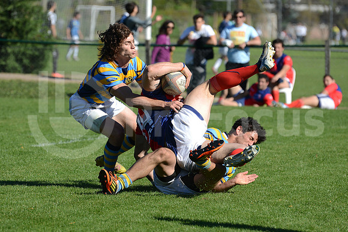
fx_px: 2127
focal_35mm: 220
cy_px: 116
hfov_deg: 9.4
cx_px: 174
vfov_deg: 6.2
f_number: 5.3
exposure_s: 1/1600
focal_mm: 220
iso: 320
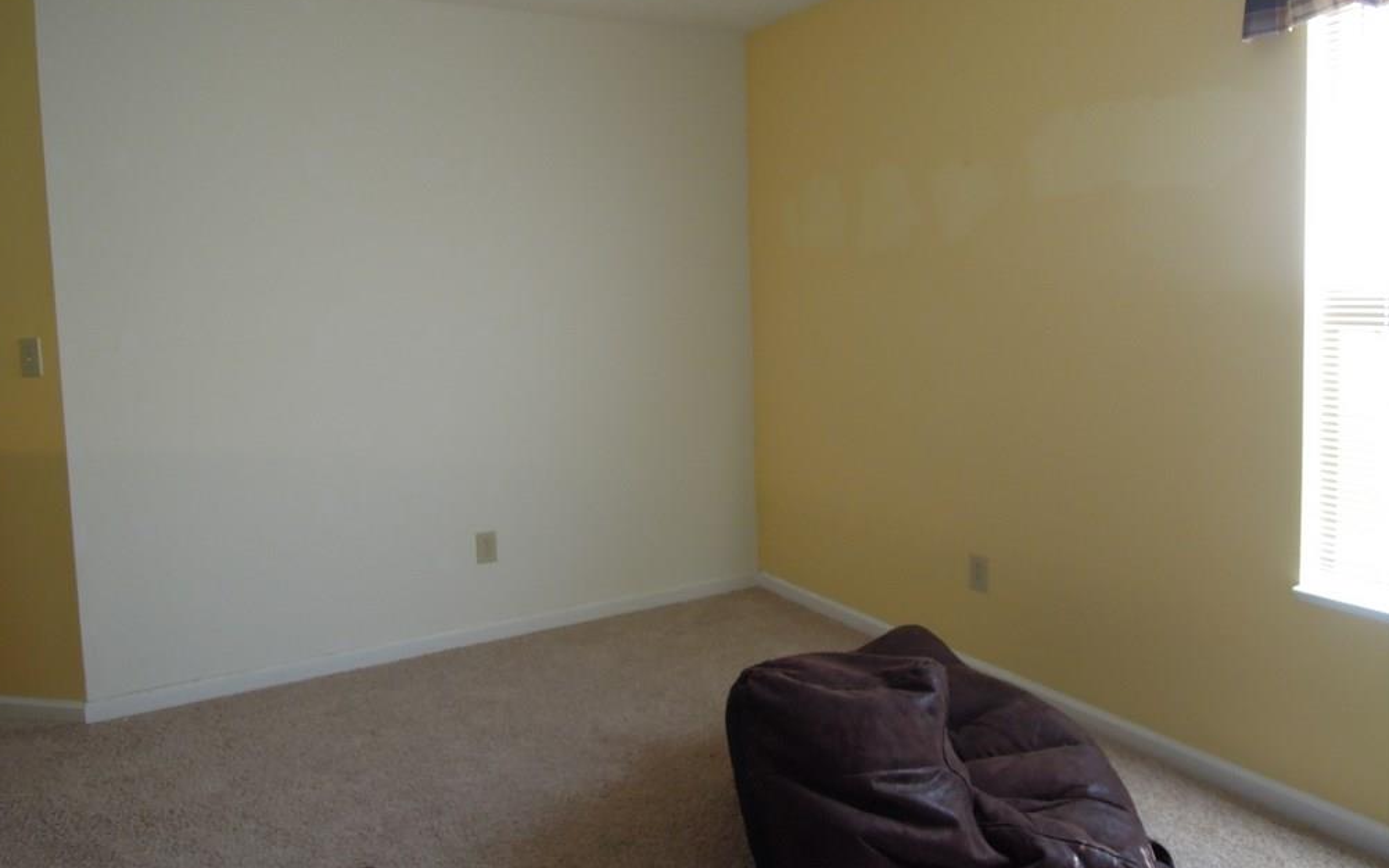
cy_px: 358
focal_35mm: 26
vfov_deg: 47.4
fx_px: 984
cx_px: 688
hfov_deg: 70.4
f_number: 2.8
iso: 200
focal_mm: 4.3
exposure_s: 1/30
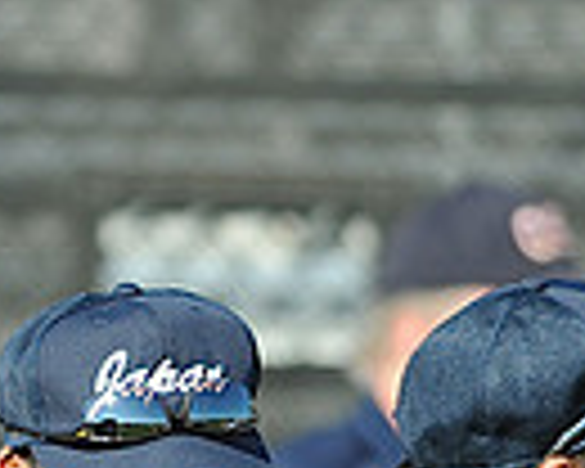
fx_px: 32533
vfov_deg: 0.8
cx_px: 158
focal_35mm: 1879
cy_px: 862
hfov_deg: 1.0
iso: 200
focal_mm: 300
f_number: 4
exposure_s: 1/1000
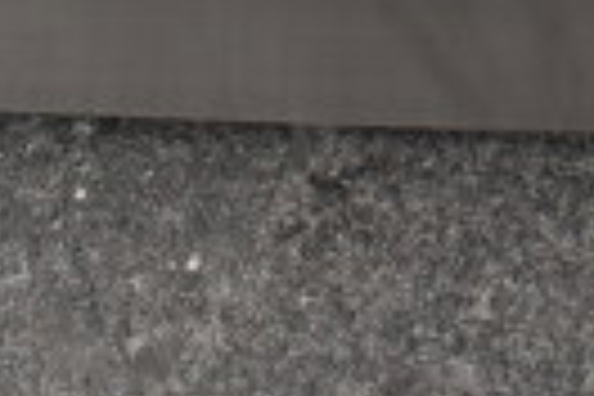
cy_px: -502
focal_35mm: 125
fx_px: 2062
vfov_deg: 9.8
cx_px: 904
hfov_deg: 15.1
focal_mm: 18
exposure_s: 1/160
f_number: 6.3
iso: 200
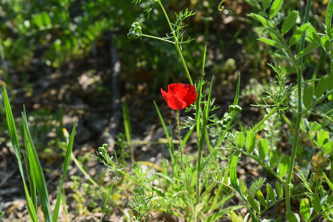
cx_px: 166
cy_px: 111
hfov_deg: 24.6
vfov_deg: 16.6
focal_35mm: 82
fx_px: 763
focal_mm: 55
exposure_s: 1/250
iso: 400
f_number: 10
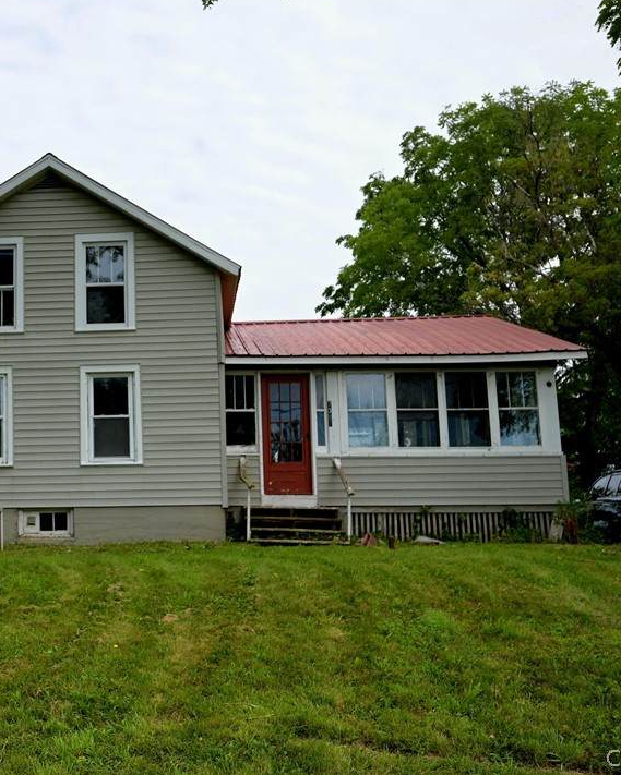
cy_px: 382
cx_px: 87
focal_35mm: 43
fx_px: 988
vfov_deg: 42.9
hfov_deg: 33.4
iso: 125
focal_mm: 30
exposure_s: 1/500
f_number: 4.5
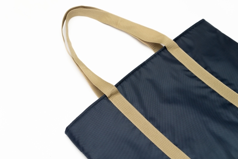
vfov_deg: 16.1
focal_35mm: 85
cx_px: 119
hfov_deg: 23.9
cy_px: 80
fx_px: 562
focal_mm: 85
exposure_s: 1/200
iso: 800
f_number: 6.3
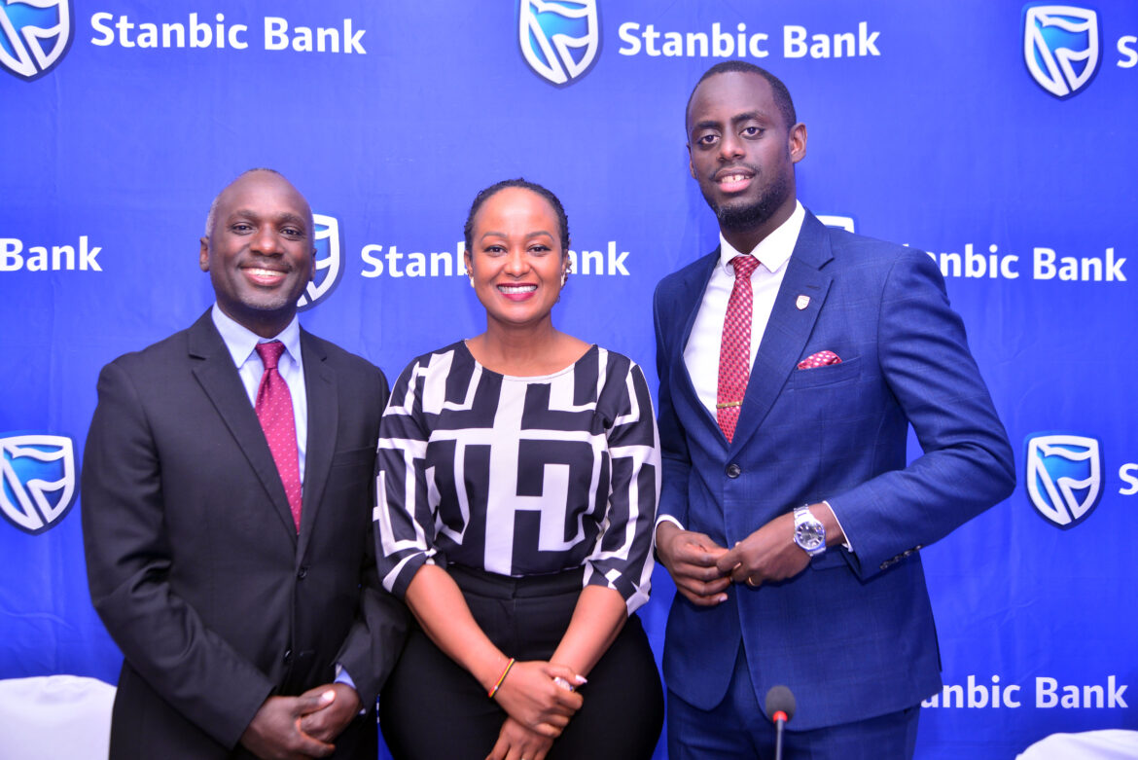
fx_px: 1265
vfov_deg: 33.4
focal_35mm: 40
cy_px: 380
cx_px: 569
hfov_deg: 48.4
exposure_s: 1/100
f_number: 4.5
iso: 320
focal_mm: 40
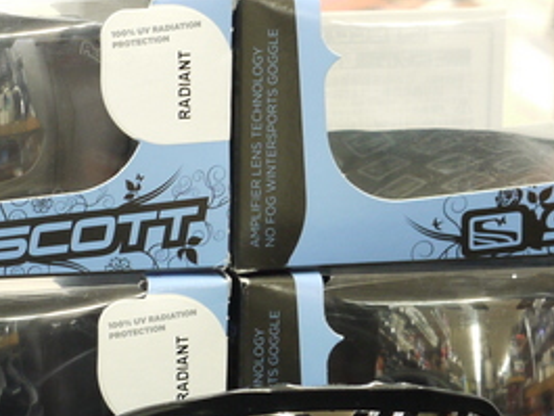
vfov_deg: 5.2
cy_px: 356
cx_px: 278
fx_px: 4563
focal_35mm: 285
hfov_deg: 6.9
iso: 400
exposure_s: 1/10
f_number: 5.6
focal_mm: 42
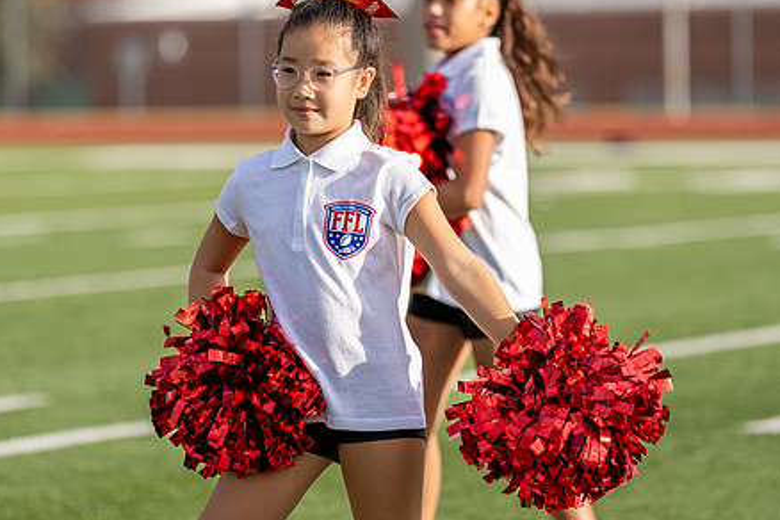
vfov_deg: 4.6
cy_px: 232
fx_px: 6413
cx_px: 312
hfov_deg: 7.0
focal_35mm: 296
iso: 250
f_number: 2.8
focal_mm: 155
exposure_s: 1/3200
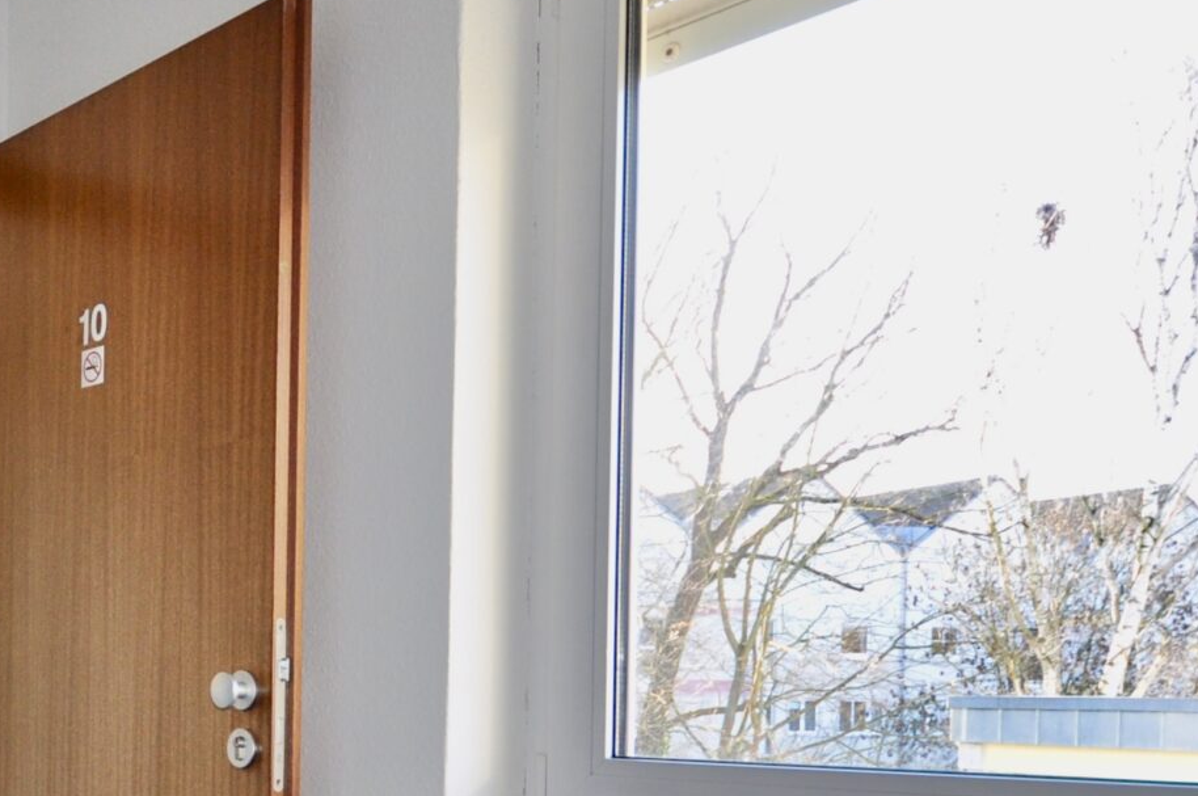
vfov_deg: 30.6
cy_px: 696
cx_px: -55
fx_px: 1396
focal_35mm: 42
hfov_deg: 39.7
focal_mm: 10
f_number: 3.5
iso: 450
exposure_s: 1/125
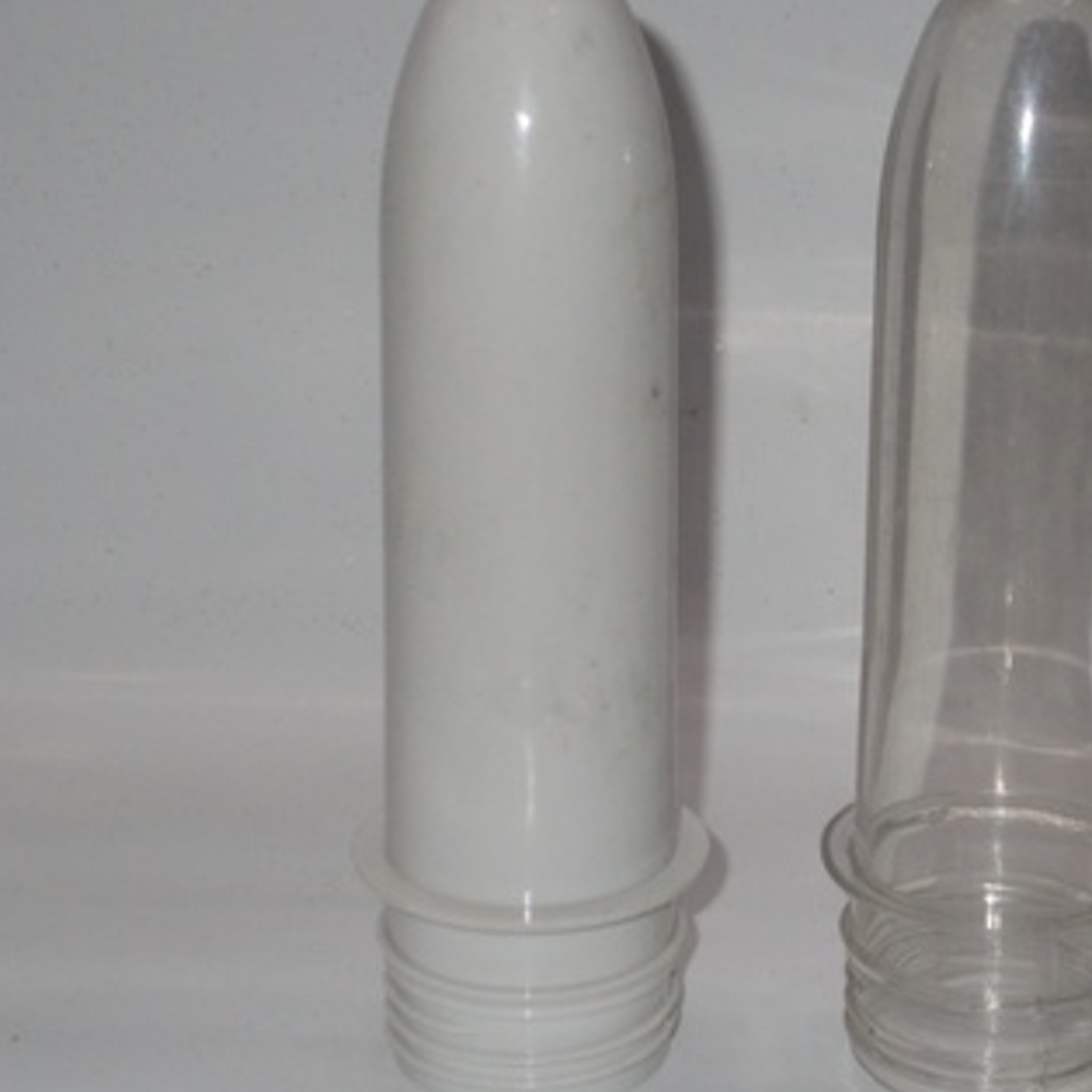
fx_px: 3319
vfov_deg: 18.7
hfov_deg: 18.5
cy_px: 509
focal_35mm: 93
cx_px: 849
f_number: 5.3
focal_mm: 11.8
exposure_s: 1/60
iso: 200
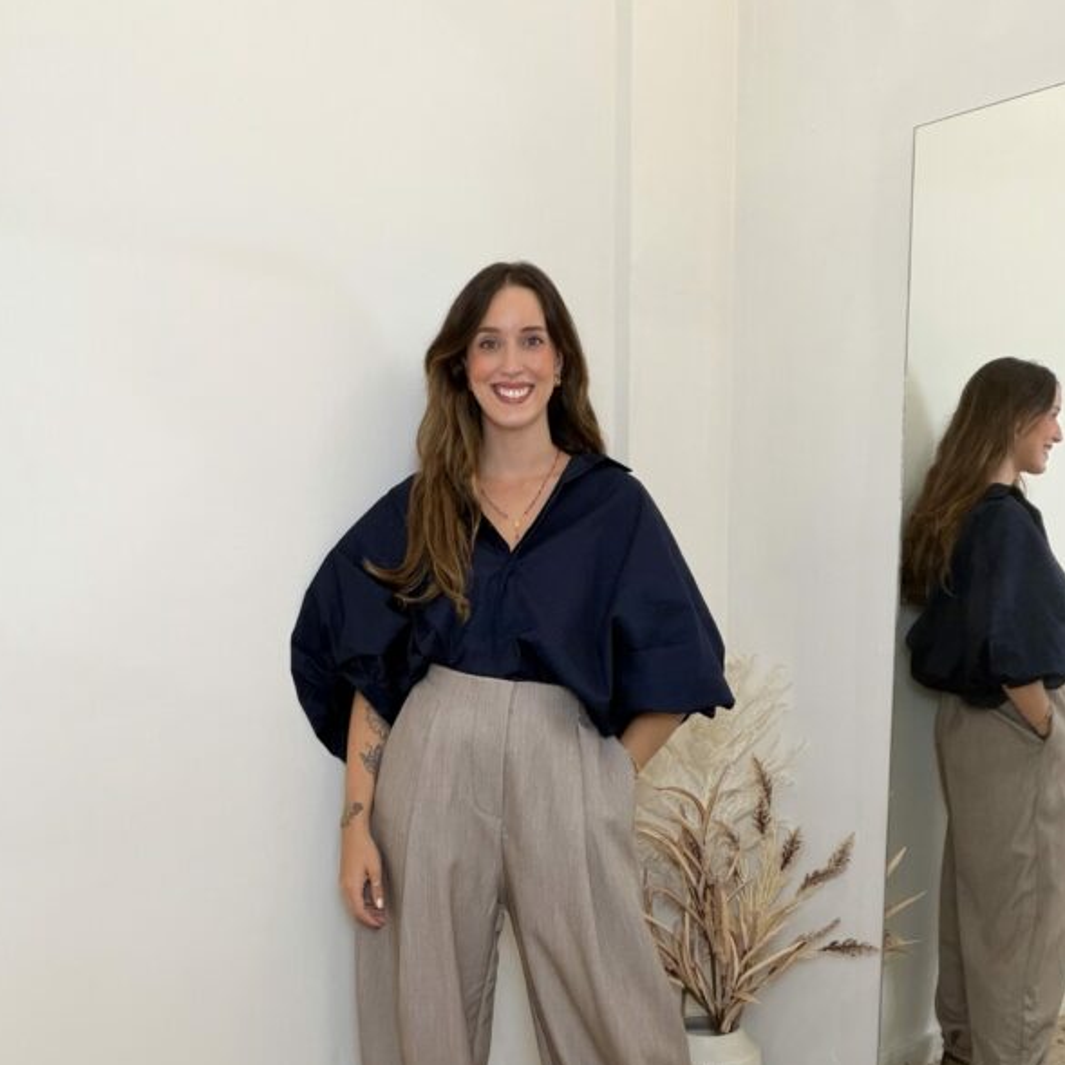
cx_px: 530
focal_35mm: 36
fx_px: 1253
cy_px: 714
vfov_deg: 45.3
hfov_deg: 46.0
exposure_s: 1/60
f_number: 1.9
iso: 100
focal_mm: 2.71
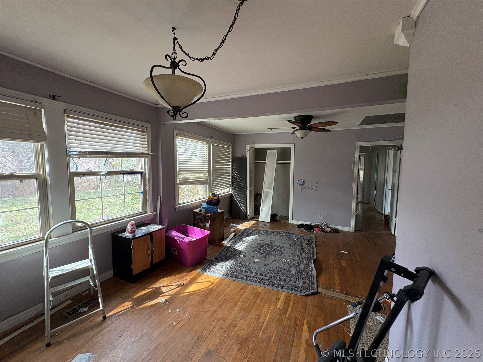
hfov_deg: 102.1
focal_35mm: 14
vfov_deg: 85.7
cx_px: 242
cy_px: 181
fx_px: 195
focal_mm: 2.22
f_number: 2.2
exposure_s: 1/73
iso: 200
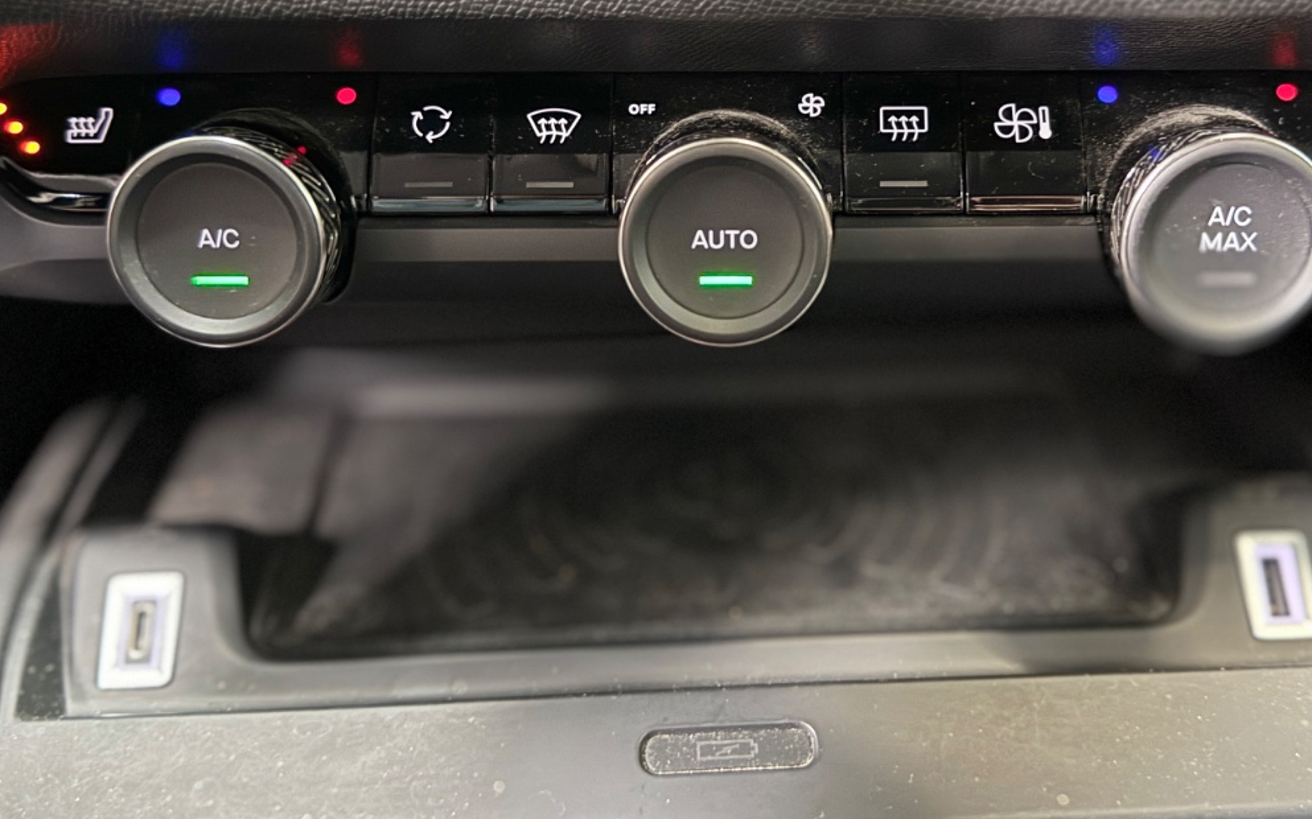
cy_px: 271
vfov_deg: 31.0
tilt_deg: -19.6
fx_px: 1466
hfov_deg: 48.0
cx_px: 762
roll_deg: +0.8
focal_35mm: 41
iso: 1600
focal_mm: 6.76
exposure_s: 1/20
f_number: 1.78
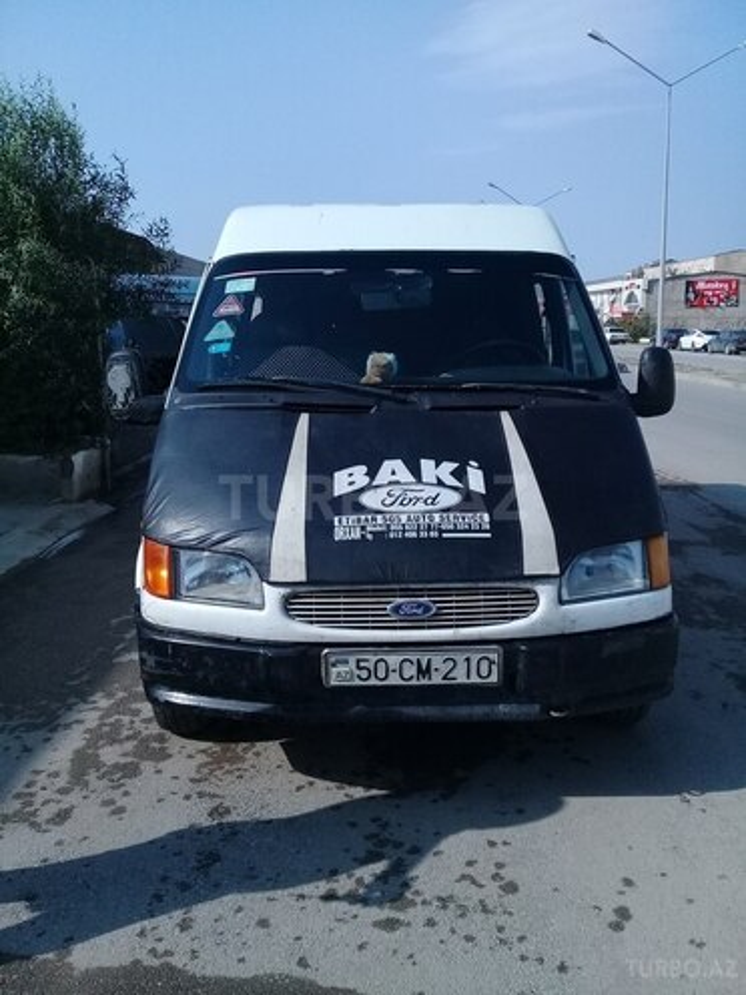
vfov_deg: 58.4
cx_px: 373
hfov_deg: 45.4
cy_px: 498
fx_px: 891
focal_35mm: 31
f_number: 2.2
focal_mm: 3.3
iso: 64
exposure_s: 1/1876
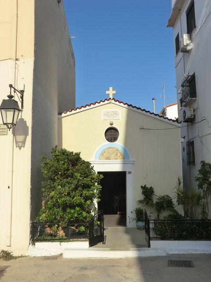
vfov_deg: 54.0
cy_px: 141
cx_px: 106
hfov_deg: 41.8
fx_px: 276
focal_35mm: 34
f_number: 8.4
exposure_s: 1/250
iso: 80
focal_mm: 6.1
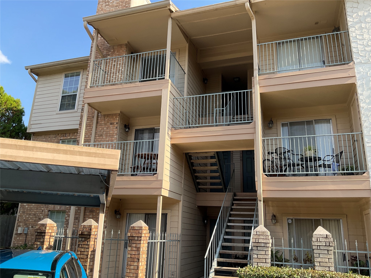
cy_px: 139
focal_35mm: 29
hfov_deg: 61.7
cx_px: 186
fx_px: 311
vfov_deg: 48.2
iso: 16
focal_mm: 3
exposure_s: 1/580
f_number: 1.8
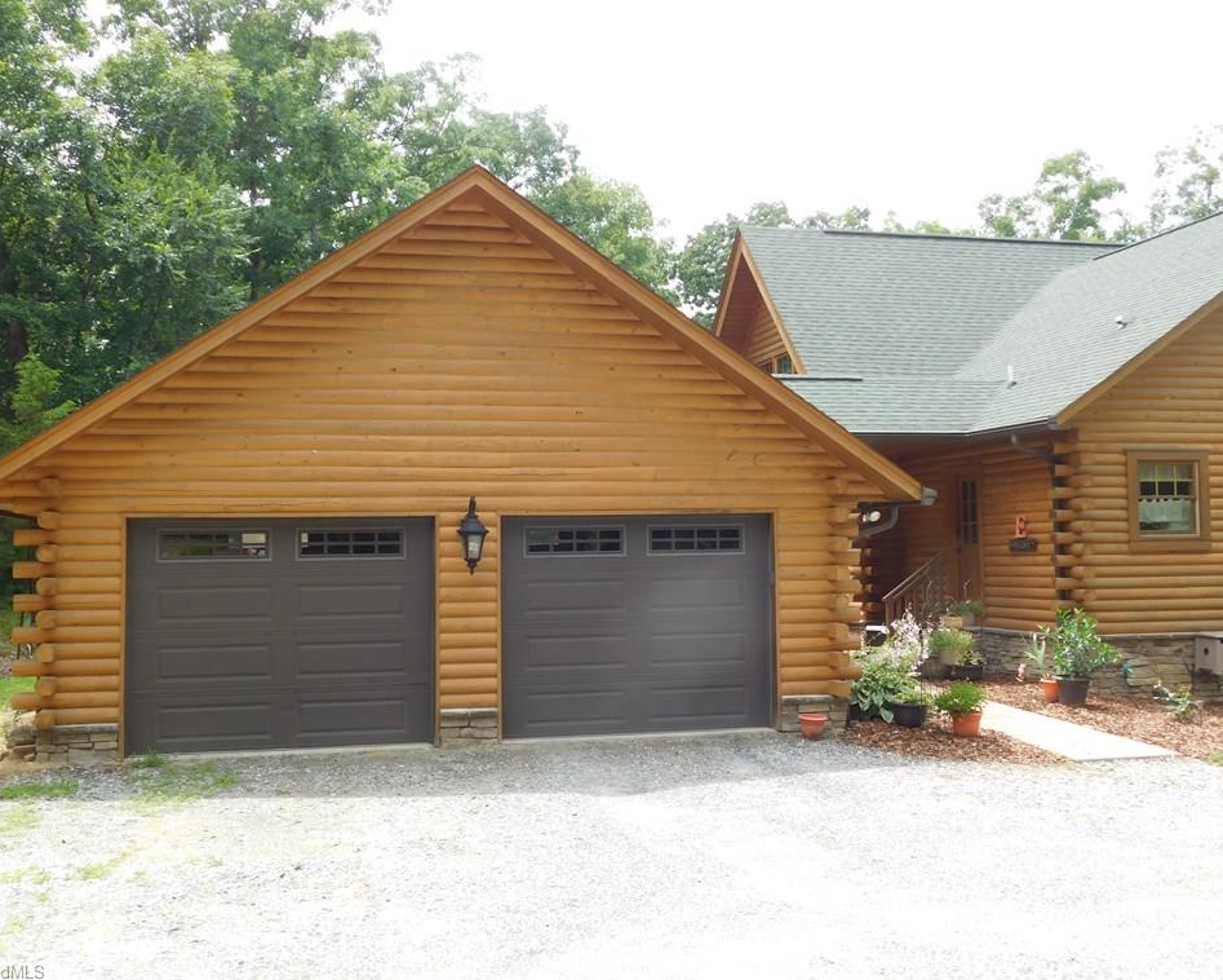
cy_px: 486
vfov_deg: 39.2
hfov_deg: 47.9
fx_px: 1376
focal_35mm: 38
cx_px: 611
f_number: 3.5
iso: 125
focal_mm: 6.3
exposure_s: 1/400
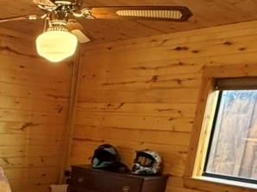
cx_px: 1
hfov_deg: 35.9
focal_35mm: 48
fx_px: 356
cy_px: 213
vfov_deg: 27.5
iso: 400
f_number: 2.2
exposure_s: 1/60
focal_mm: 2.22
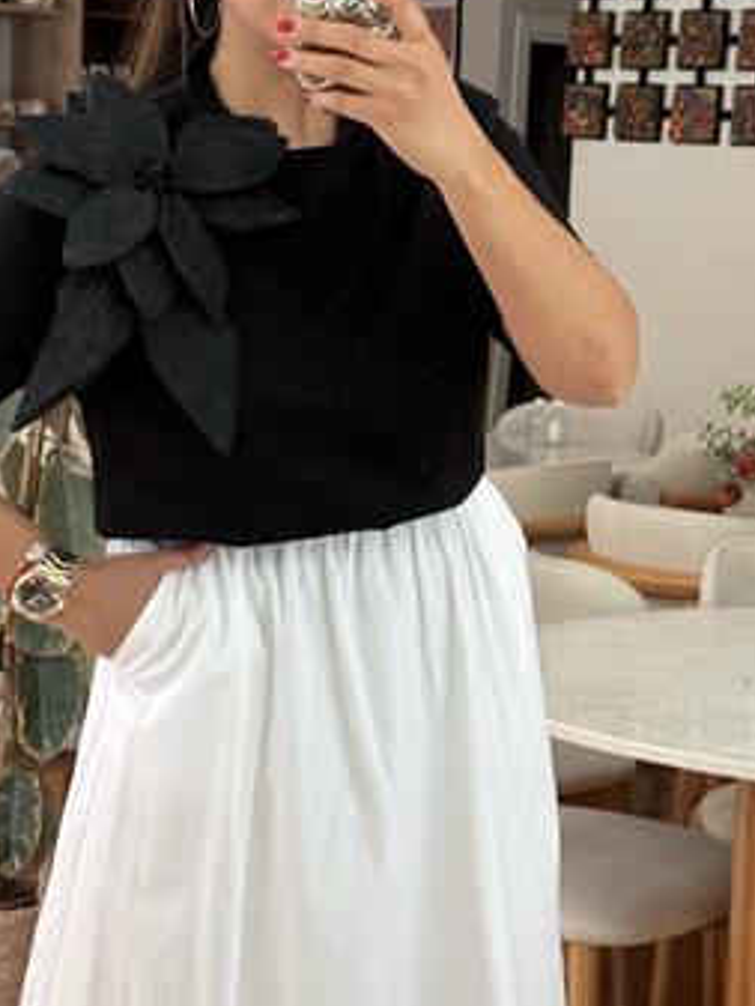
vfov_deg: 25.6
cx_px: 325
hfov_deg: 19.4
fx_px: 2209
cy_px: 369
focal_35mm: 76
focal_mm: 6.76
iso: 100
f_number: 1.78
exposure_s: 1/100
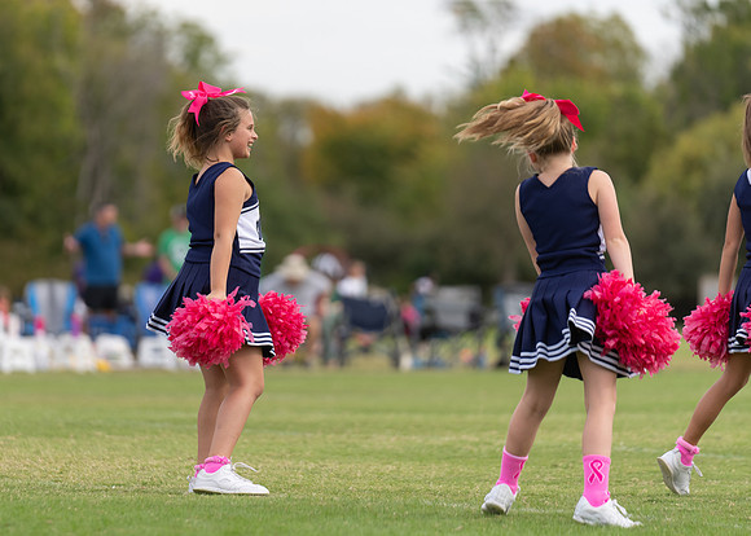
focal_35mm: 270
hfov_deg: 7.5
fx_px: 5758
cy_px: 235
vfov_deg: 5.3
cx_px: 233
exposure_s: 1/1250
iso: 160
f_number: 2.8
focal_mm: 200
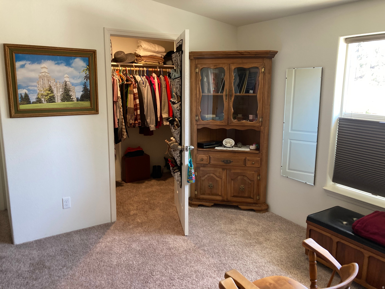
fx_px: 311
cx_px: 192
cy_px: 144
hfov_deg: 63.4
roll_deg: +0.5
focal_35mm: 28
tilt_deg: -9.6
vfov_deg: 49.7
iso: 125
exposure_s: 1/60
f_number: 1.8
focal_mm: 3.99
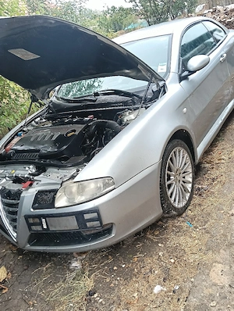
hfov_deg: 45.6
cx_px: 117
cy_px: 156
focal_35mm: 31
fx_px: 279
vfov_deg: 58.3
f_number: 1.8
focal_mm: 3.98
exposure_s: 1/101
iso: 64
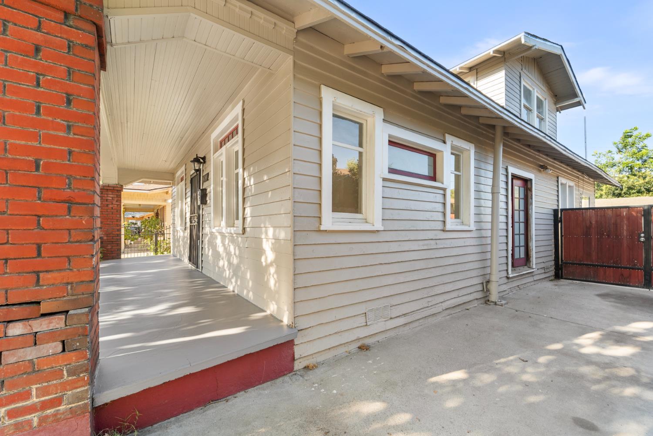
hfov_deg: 104.3
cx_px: 326
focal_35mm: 14
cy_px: 218
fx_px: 254
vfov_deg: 81.2
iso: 200
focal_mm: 14
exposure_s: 1/60
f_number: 8
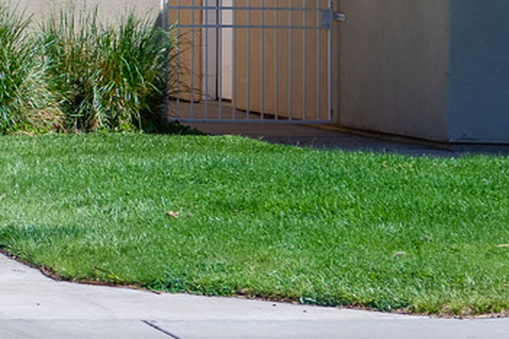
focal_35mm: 204
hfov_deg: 9.1
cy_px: -109
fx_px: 2884
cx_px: -677
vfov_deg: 6.7
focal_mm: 35
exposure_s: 1/4000
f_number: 5.6
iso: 100
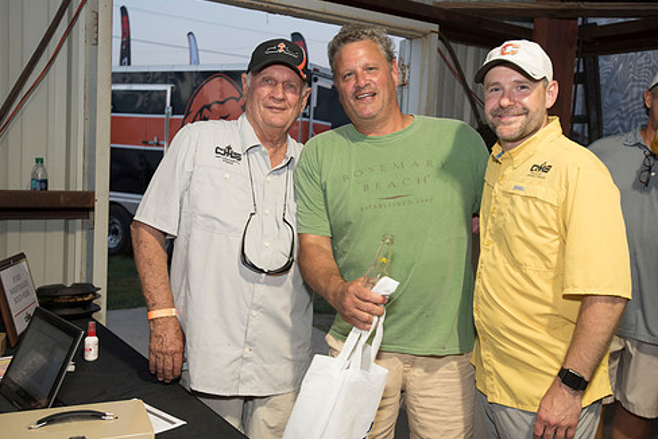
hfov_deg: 50.6
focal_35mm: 38
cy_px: 209
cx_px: 353
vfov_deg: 35.1
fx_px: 695
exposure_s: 1/60
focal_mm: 32
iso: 250
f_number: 4
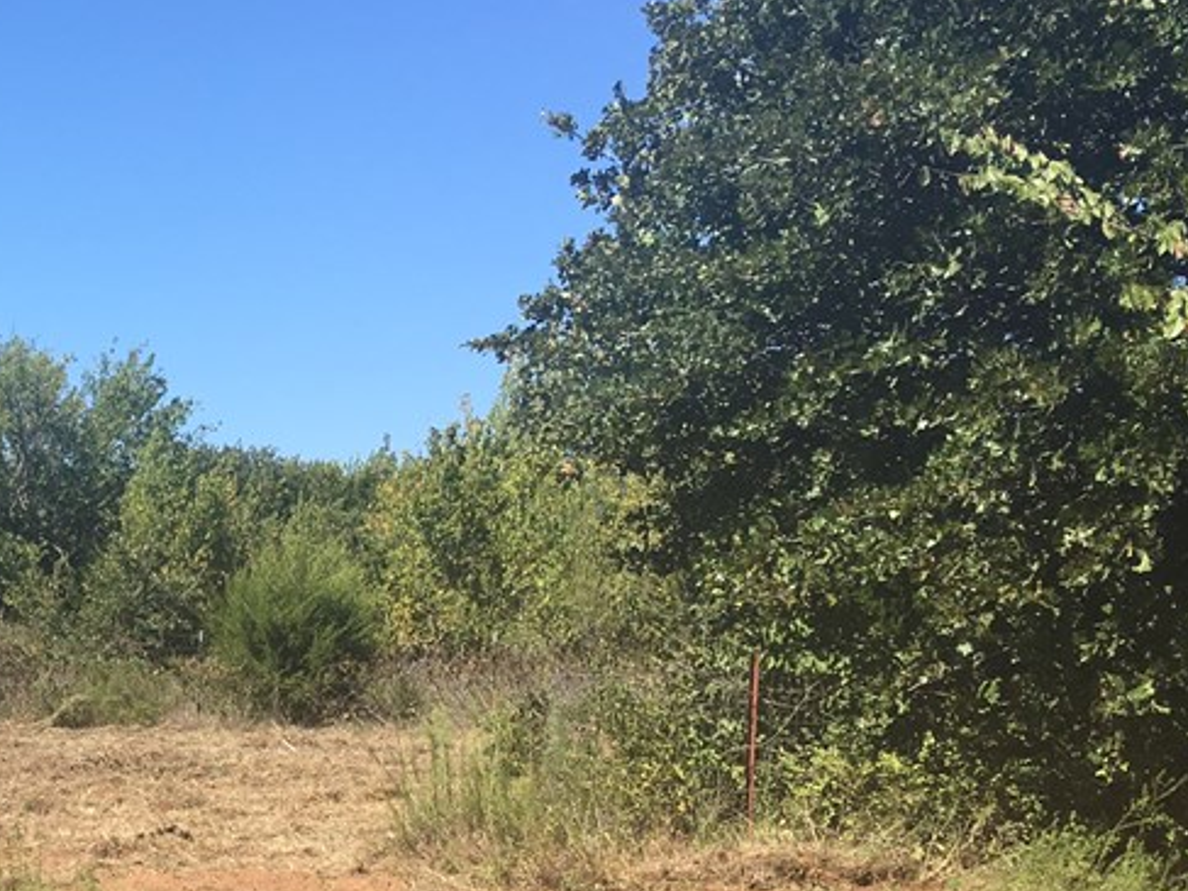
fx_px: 2093
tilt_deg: +0.1
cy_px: 723
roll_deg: -3.5
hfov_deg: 29.8
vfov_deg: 23.6
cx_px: 41
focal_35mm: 61
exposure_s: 1/999
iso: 25
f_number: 2.2
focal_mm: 4.15
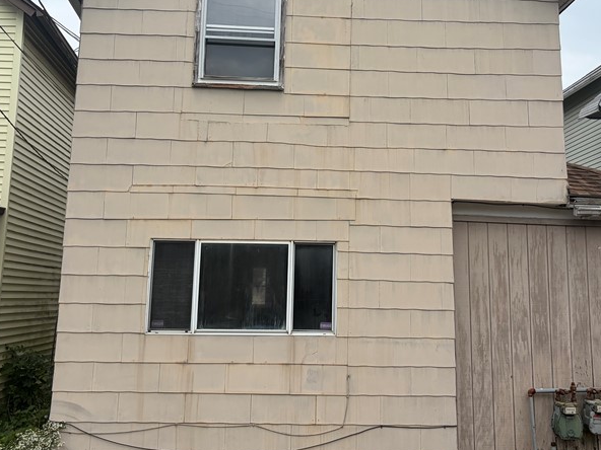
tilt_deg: +12.5
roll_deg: -0.8
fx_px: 781
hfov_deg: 42.0
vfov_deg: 31.8
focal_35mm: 45
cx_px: 327
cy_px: 139
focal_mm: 5.96
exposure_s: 1/1155
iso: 50
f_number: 1.6
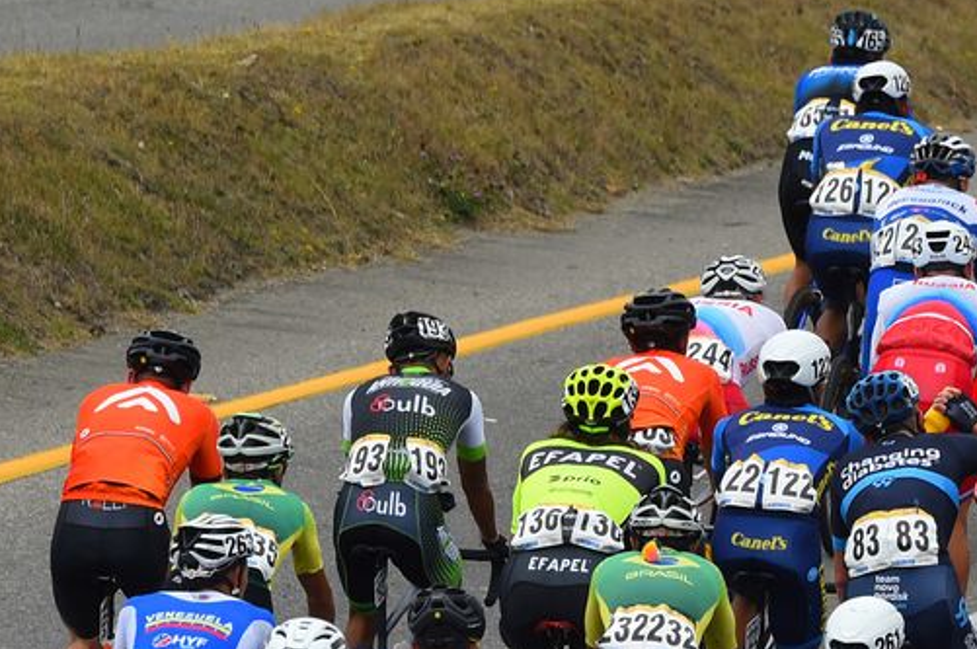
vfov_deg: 1.5
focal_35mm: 895
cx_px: 1043
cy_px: 398
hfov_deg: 2.3
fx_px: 24265
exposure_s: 1/1600
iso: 1000
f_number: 10
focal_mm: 350
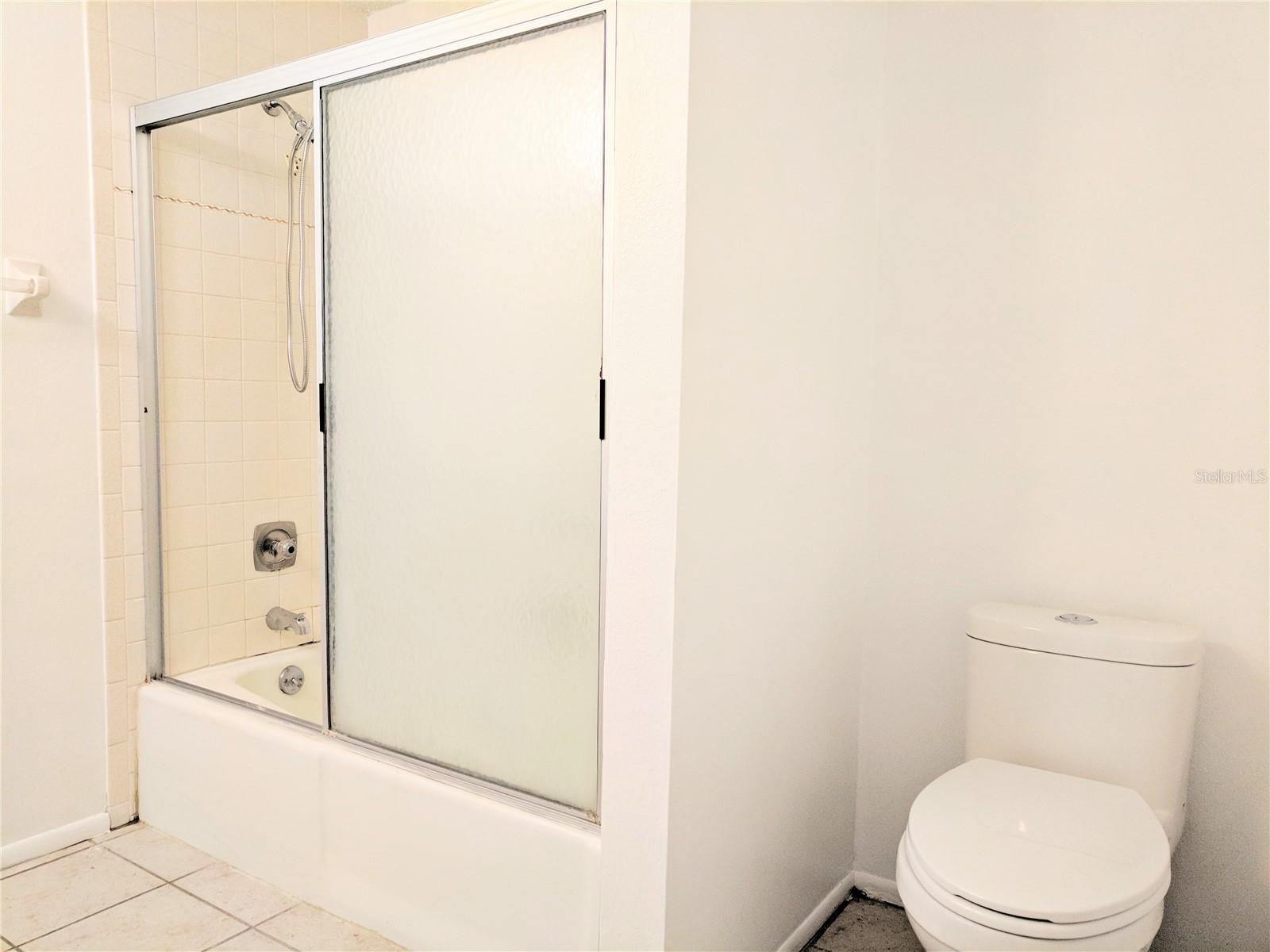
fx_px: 954
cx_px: 635
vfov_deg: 53.1
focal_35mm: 26
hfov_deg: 67.3
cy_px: 476
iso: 376
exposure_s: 1/60
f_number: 2
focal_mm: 4.67
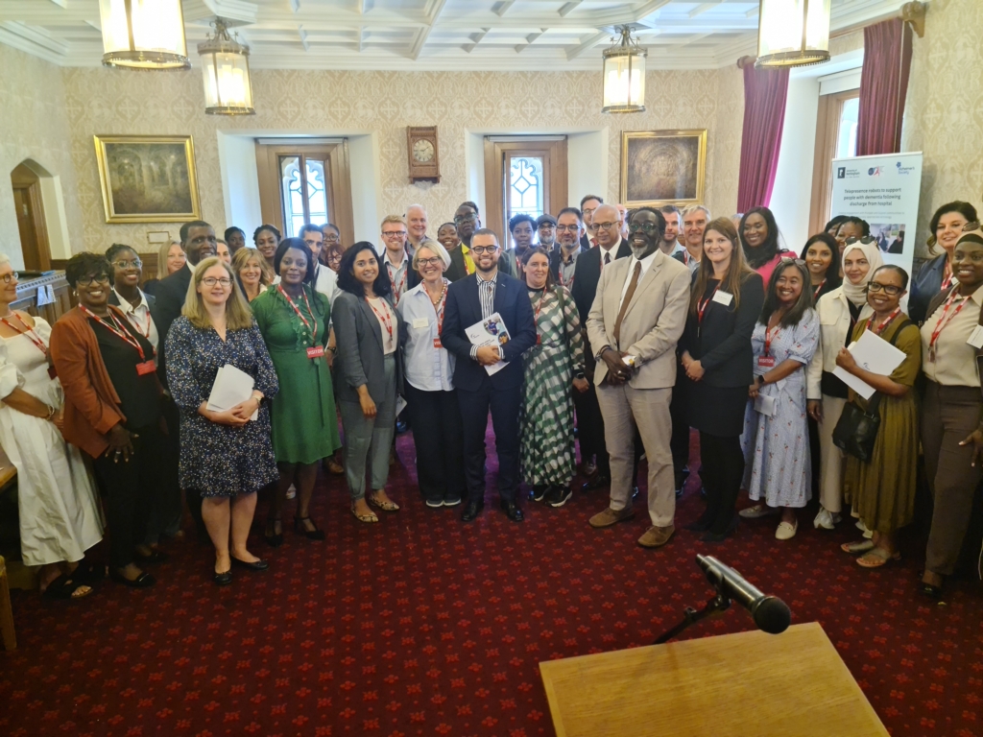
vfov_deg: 51.4
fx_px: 767
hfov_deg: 65.3
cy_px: 368
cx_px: 492
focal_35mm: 27
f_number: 2
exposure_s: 1/50
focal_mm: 5.9
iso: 400
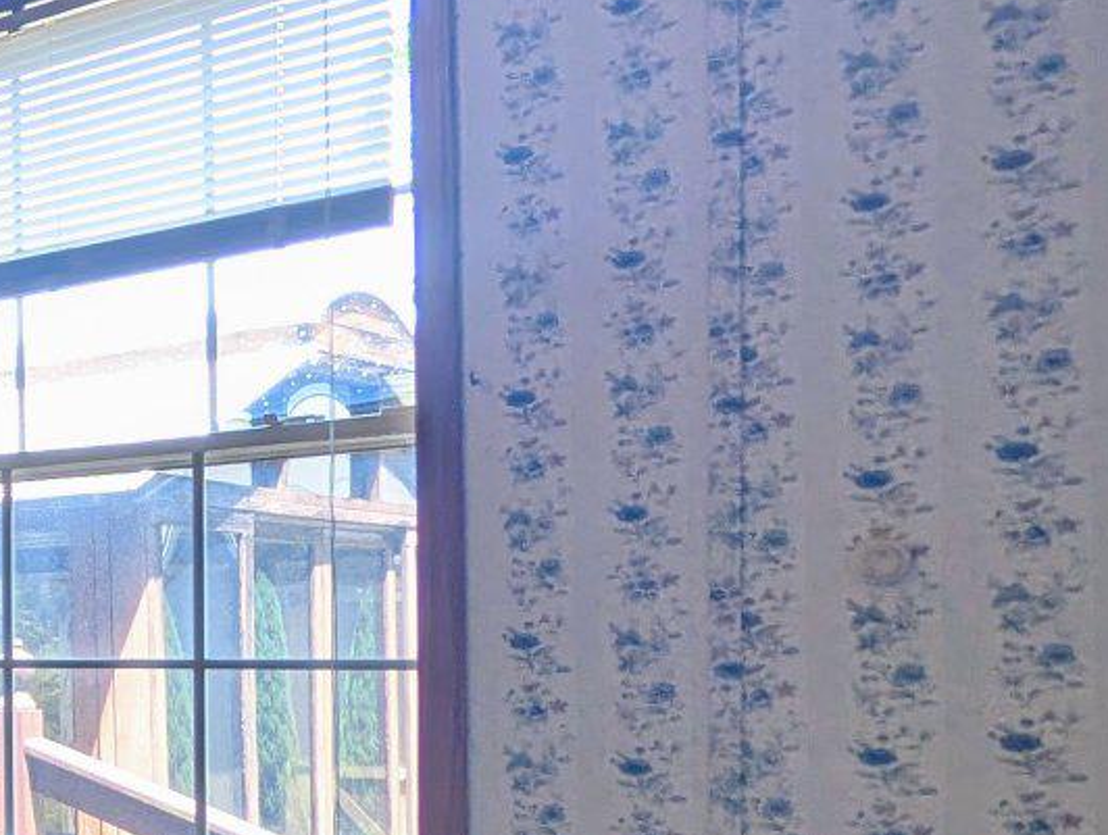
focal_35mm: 46
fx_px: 1475
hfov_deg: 24.0
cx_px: -789
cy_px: 666
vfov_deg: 30.8
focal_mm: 2.02
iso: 99
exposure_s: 1/119
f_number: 1.7
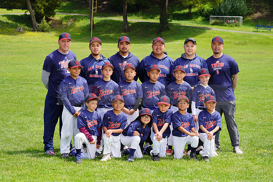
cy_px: 91
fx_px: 758
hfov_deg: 20.4
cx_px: 136
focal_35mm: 100
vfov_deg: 13.7
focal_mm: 100
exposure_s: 1/250
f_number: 7.1
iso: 100
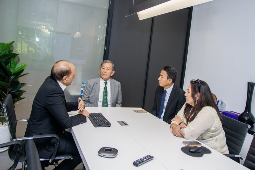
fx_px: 181
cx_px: 128
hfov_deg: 70.5
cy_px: 85
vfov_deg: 50.4
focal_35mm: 26
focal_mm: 17
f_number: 2.8
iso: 250
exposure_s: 1/125
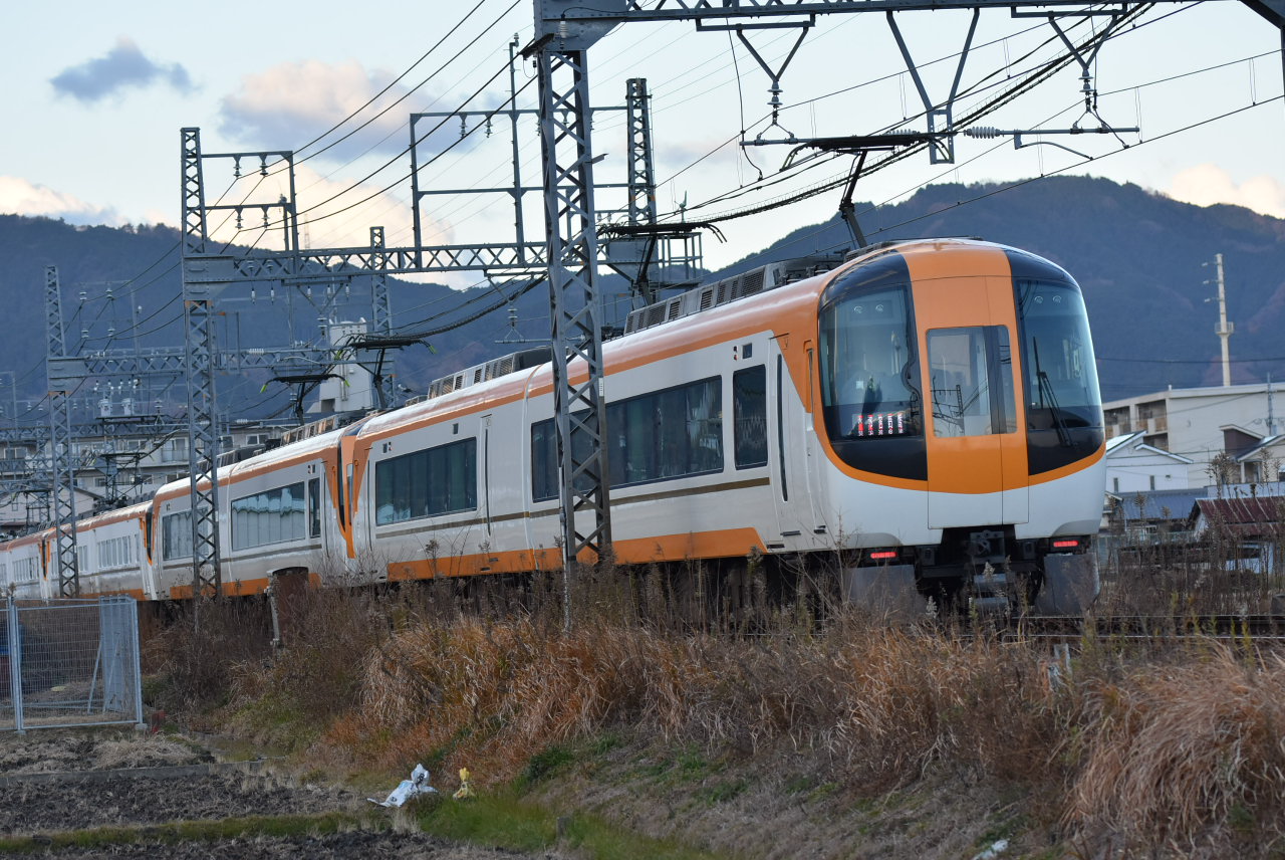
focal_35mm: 158
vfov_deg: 8.7
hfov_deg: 13.0
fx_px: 5627
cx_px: 642
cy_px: 430
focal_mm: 105
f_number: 4
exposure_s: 1/1000
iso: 400
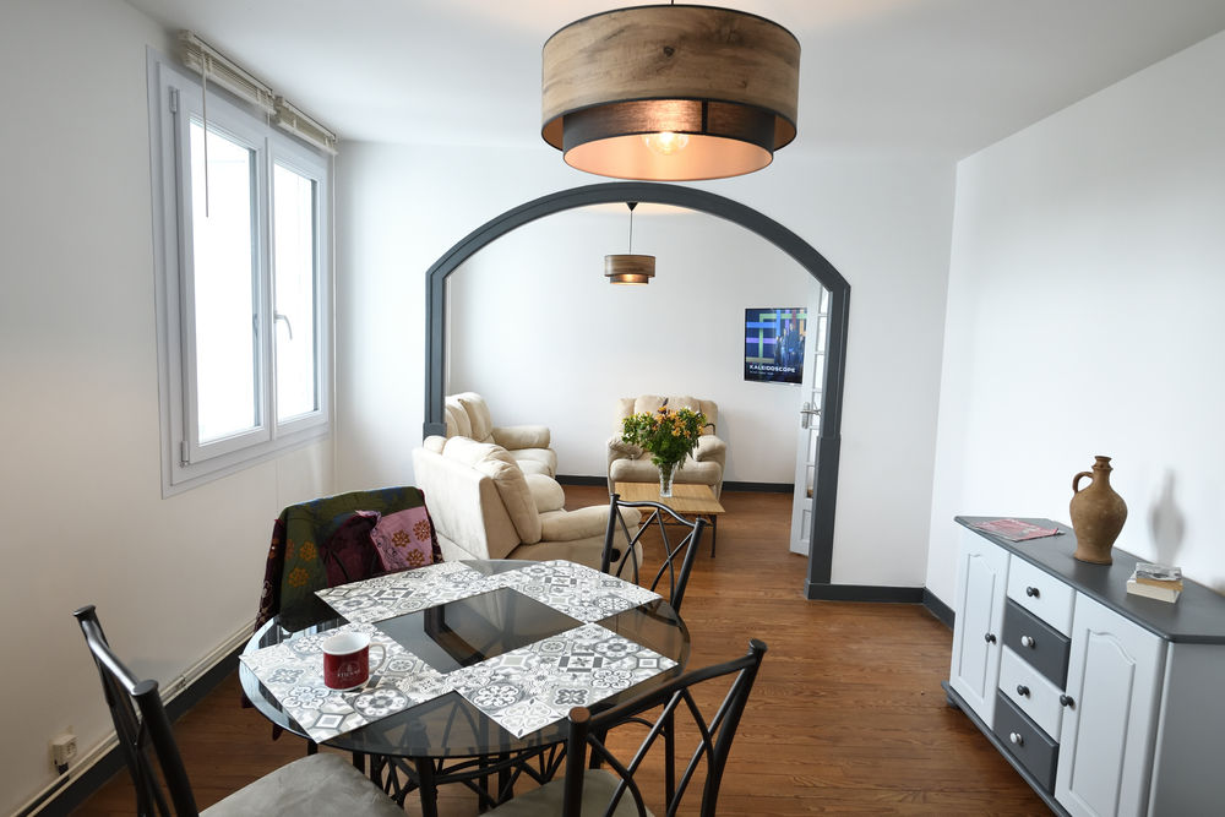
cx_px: 612
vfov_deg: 61.9
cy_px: 408
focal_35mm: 20
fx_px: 681
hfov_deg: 84.0
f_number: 6.7
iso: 1600
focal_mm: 20
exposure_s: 1/45
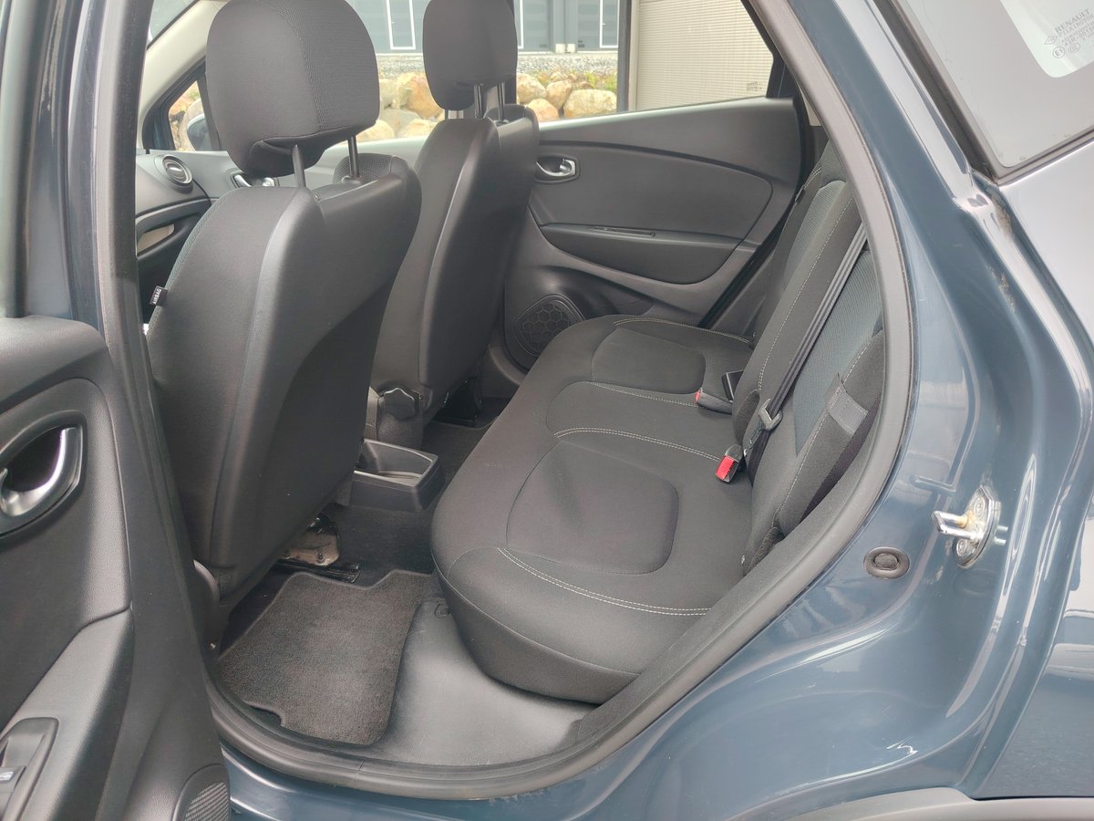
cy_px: 410
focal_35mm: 24
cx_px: 547
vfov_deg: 56.8
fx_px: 758
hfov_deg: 71.6
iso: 283
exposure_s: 1/33.3
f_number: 1.75
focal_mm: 5.25
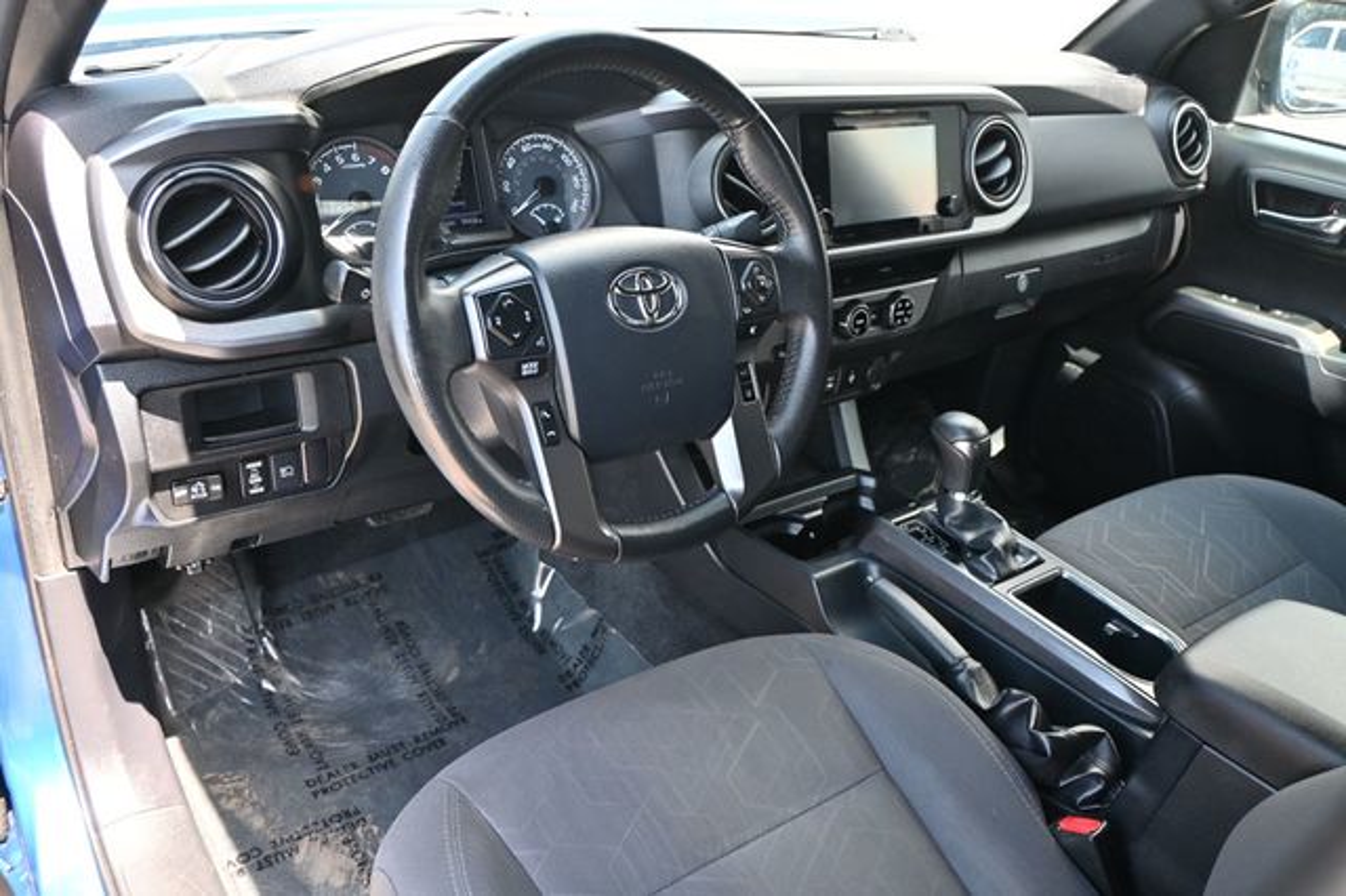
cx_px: 673
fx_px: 1093
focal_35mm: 29
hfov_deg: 63.2
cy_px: 448
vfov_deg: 44.6
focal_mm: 19.5
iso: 640
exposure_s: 1/125
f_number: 3.8
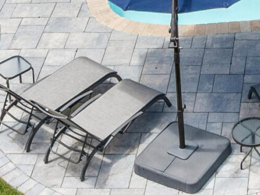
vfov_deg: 9.1
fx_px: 1081
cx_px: 323
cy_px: -293
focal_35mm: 144
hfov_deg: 13.3
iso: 140
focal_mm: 12.29
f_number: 2.8
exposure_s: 1/320
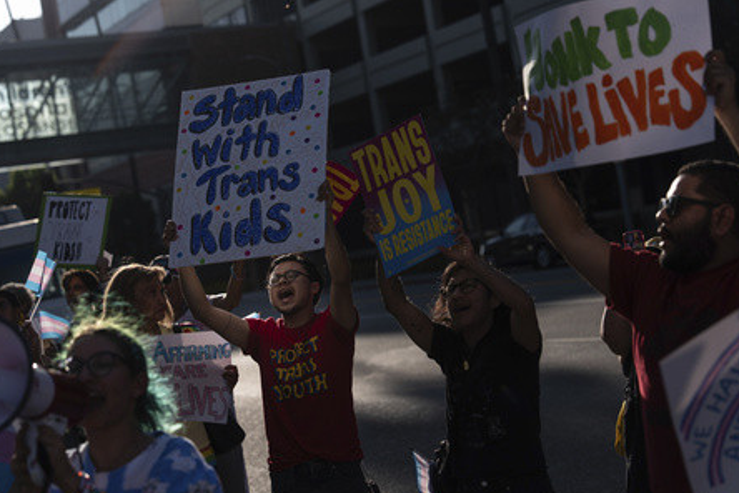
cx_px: 363
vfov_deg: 20.0
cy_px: 242
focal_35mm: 68
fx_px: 1396
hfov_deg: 29.7
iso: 320
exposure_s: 1/8000
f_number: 2.8
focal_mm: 59
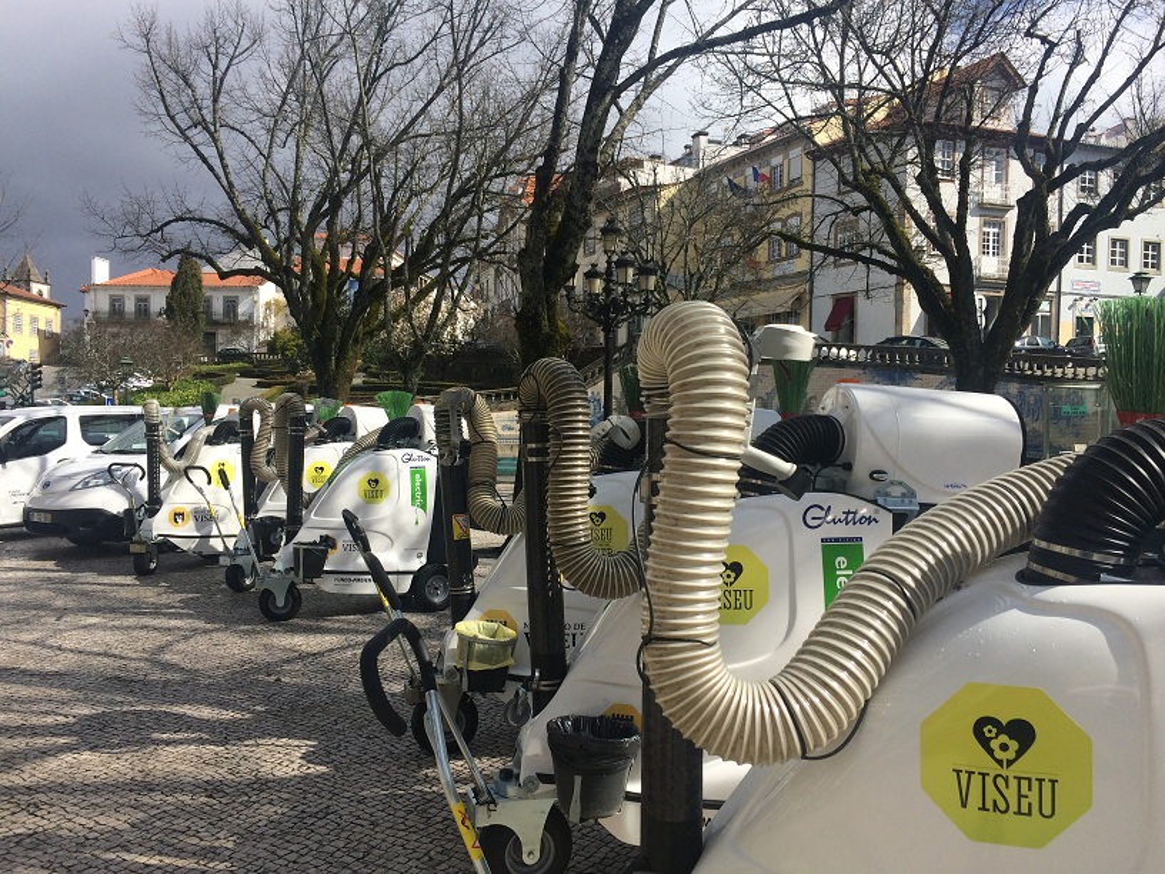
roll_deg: +0.4
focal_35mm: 29
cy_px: 437
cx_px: 582
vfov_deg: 48.2
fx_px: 976
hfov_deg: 61.7
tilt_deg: -3.9
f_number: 2.2
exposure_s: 1/2160
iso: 32
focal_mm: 4.15
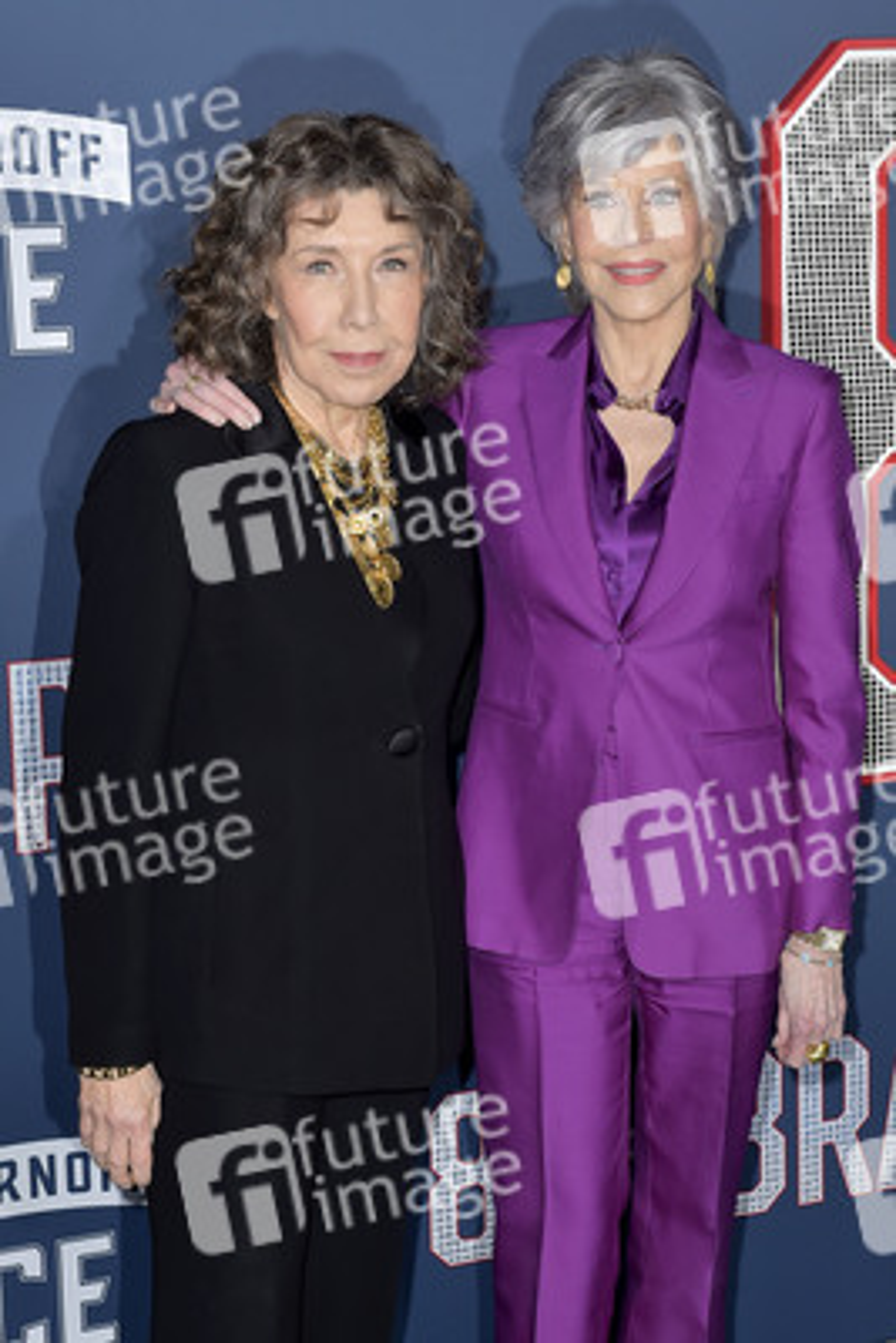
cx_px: 448
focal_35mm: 58
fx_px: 2163
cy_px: 672
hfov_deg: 23.4
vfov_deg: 34.5
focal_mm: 58
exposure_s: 1/250
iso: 400
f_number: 6.3
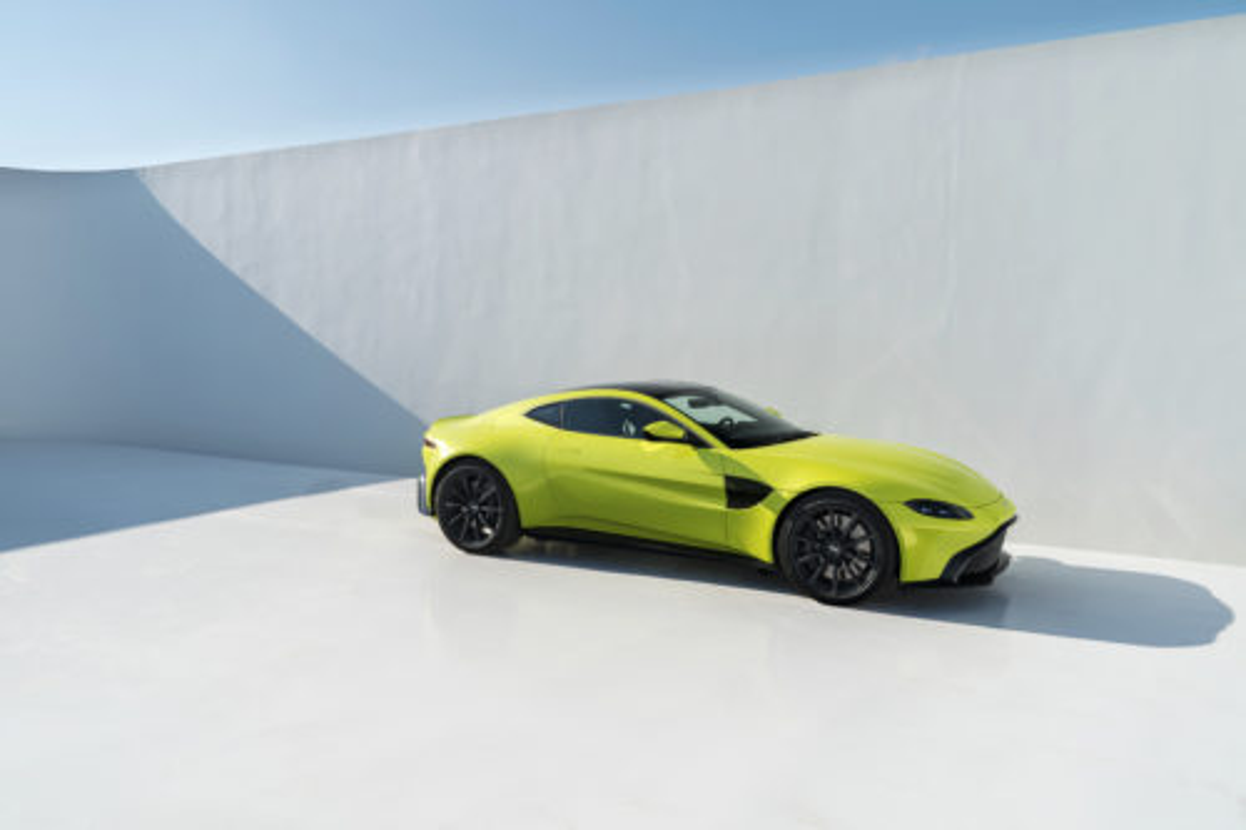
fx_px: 969
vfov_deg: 46.4
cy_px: 415
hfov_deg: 65.5
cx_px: 623
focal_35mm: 28
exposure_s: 1/100
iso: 50
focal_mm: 28
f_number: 5.6
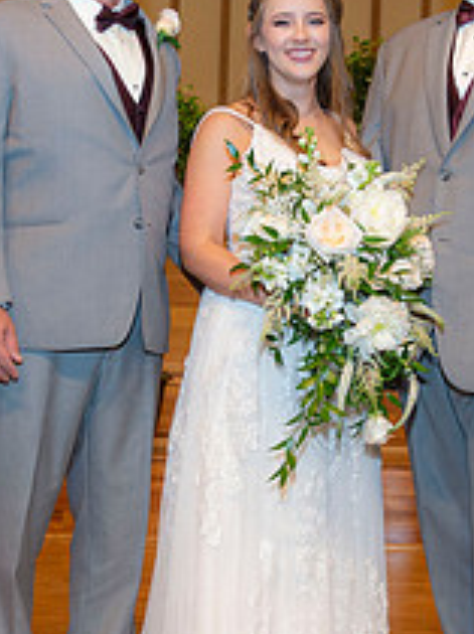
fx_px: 1555
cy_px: 296
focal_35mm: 85
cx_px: 326
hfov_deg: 17.3
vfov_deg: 23.0
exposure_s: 1/160
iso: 800
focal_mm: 32
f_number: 3.5
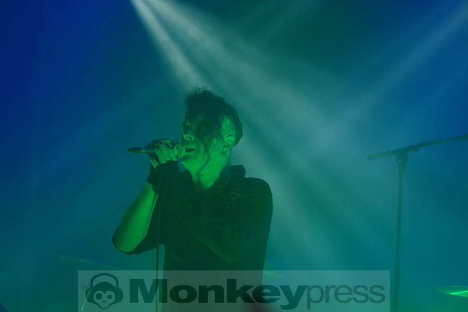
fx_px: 975
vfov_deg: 18.2
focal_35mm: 75
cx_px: 234
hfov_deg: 27.0
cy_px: 156
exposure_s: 1/1000
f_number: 2.5
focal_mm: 50
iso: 800
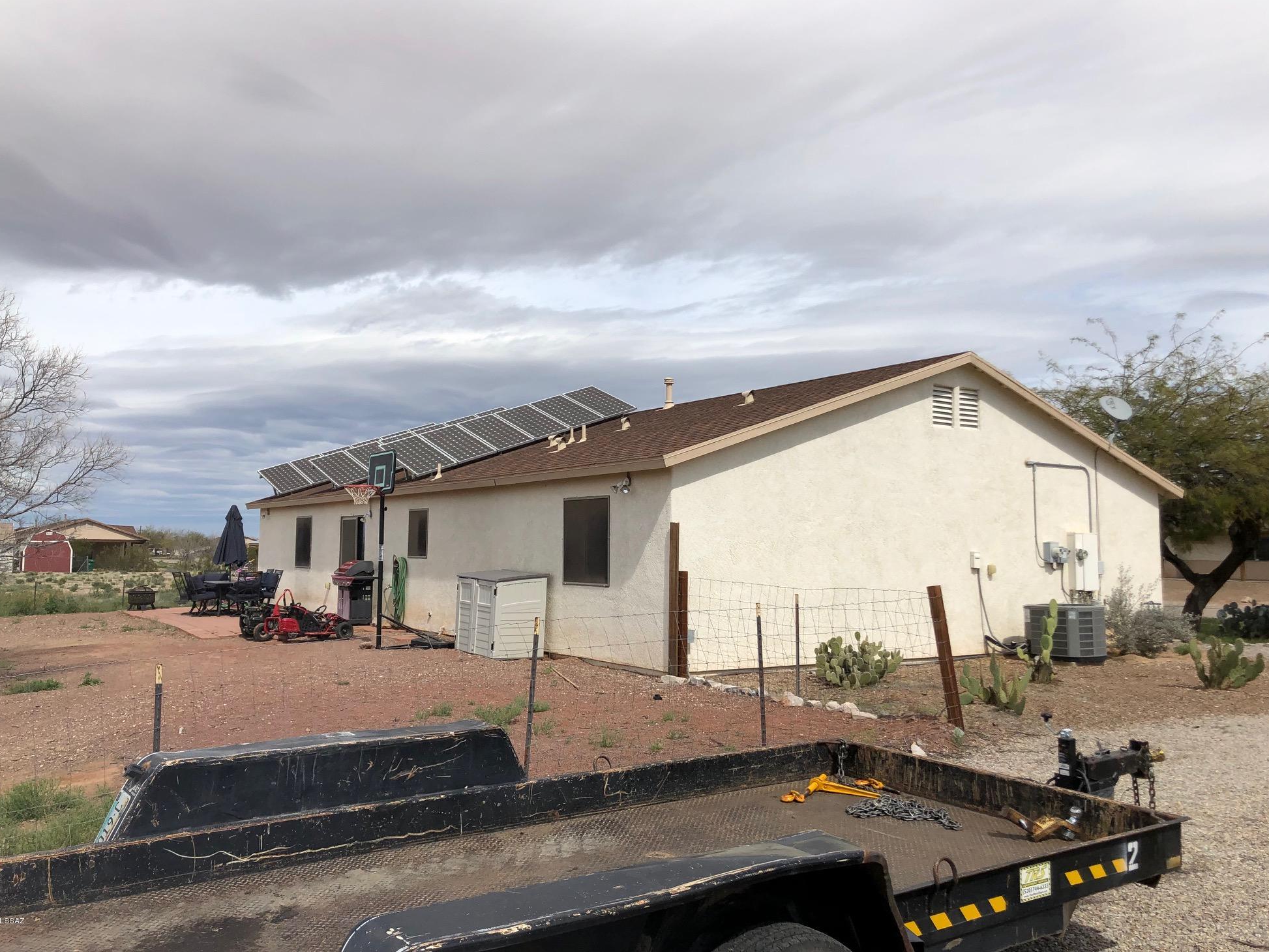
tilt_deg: +3.7
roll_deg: -1.1
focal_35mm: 29
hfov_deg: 61.6
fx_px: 1063
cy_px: 460
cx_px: 620
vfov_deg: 48.2
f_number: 1.8
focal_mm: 3.99
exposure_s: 1/4000
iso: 25
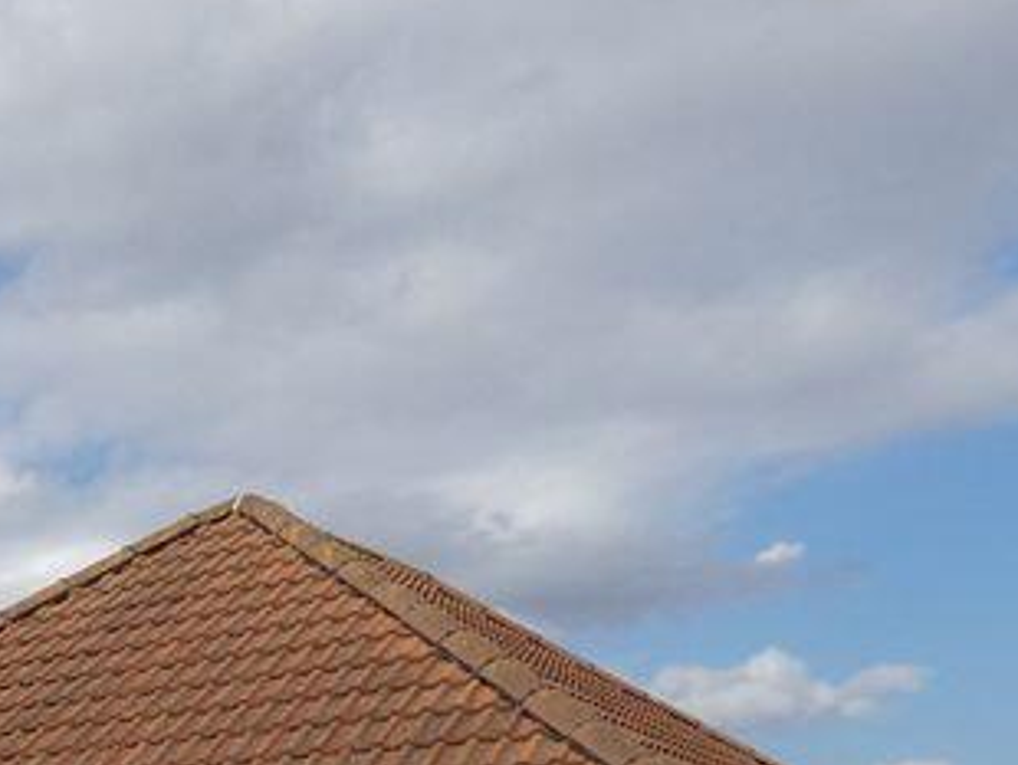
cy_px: 1166
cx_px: -243
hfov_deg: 25.9
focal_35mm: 66
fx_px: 1942
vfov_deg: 19.3
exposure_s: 1/800
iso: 80
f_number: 4.5
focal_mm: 3.6
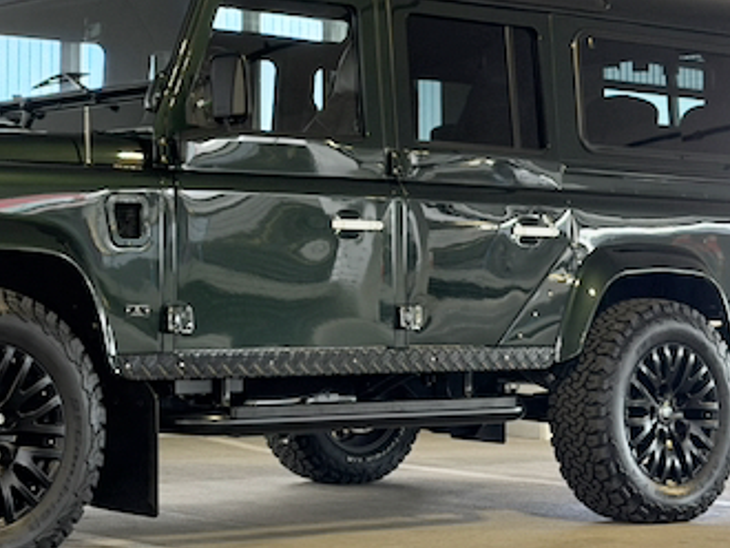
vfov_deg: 15.8
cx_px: 190
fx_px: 1963
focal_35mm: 93
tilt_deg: +4.7
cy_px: 133
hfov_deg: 20.9
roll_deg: +0.6
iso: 200
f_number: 1.78
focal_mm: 6.76
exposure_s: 1/125
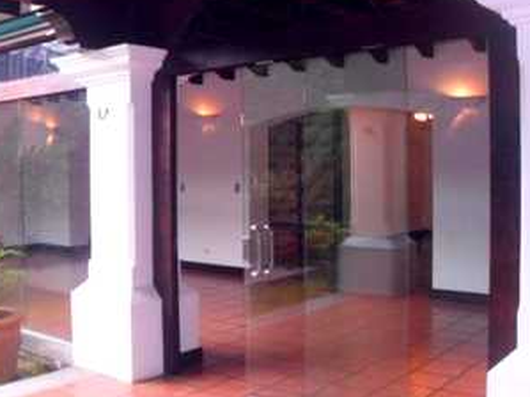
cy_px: 179
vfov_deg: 35.1
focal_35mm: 41
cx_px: 229
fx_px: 627
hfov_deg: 45.7
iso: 160
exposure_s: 1/45
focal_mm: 6.2
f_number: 2.8
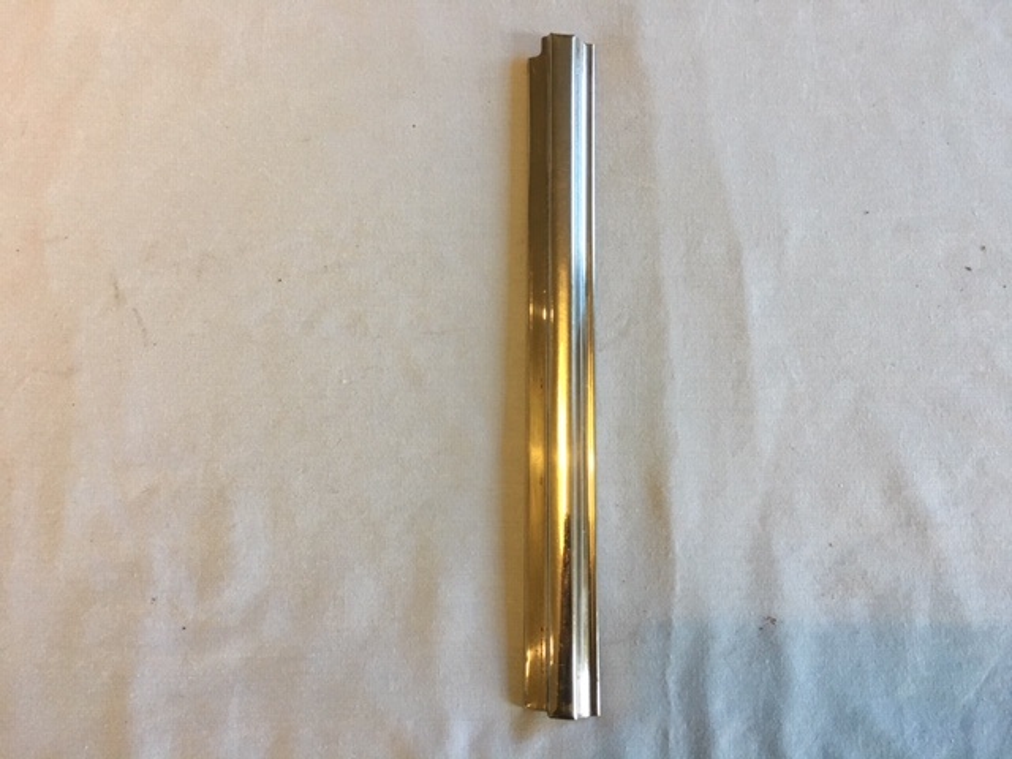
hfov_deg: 61.7
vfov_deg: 48.2
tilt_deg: -81.9
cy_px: 380
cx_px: 506
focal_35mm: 29
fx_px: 848
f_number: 2.2
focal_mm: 4.15
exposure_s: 1/33
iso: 160
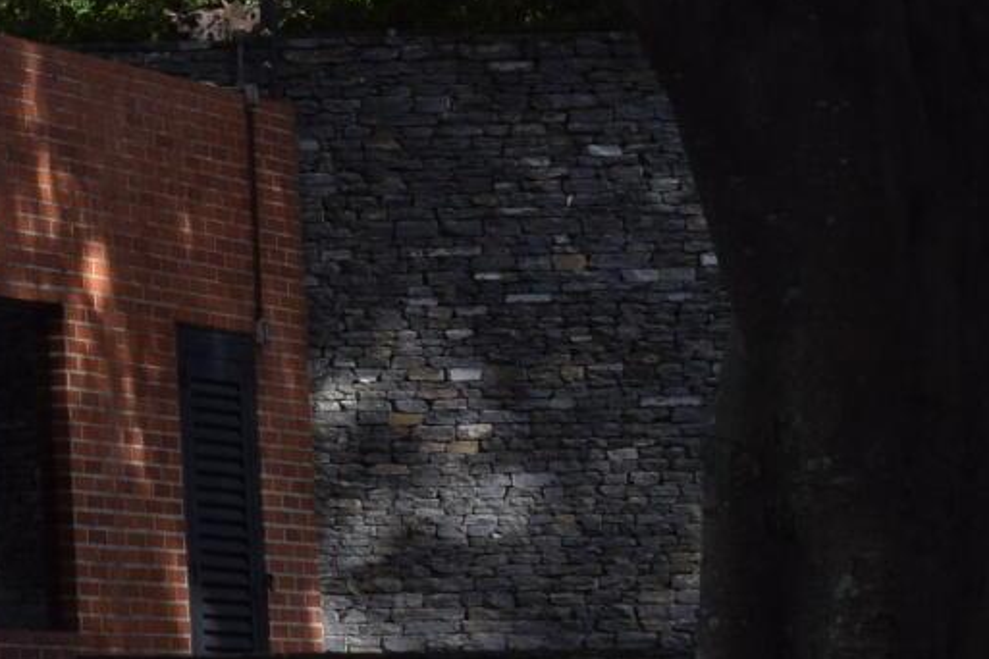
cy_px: -919
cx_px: -1483
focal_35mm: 272
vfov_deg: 4.9
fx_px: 7470
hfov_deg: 7.1
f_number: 10
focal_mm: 31
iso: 400
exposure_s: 1/400
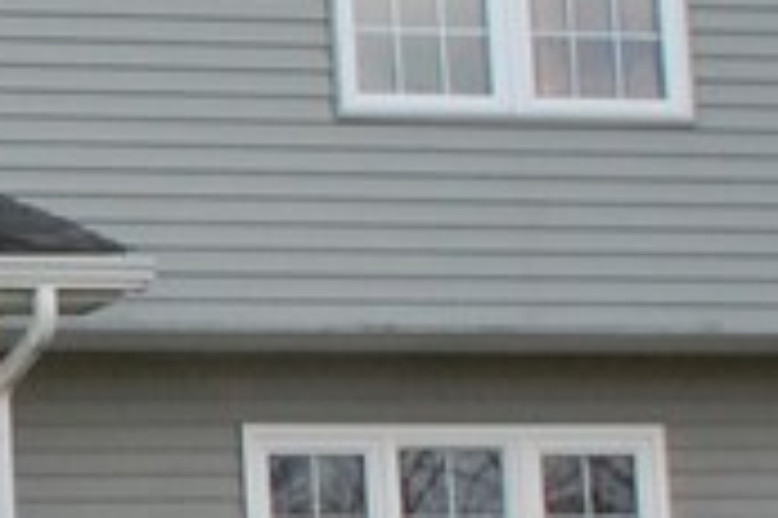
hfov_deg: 13.1
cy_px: 302
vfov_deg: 10.4
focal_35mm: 132
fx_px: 2850
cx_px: -861
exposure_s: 1/400
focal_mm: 14
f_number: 10
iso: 800
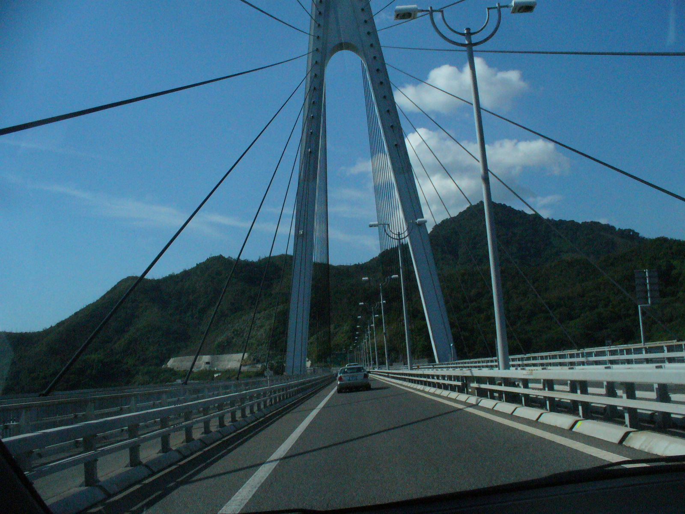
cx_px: 342
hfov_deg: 50.1
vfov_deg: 38.7
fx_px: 732
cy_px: 257
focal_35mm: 37
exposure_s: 1/2000
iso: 400
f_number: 5.6
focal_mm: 6.1
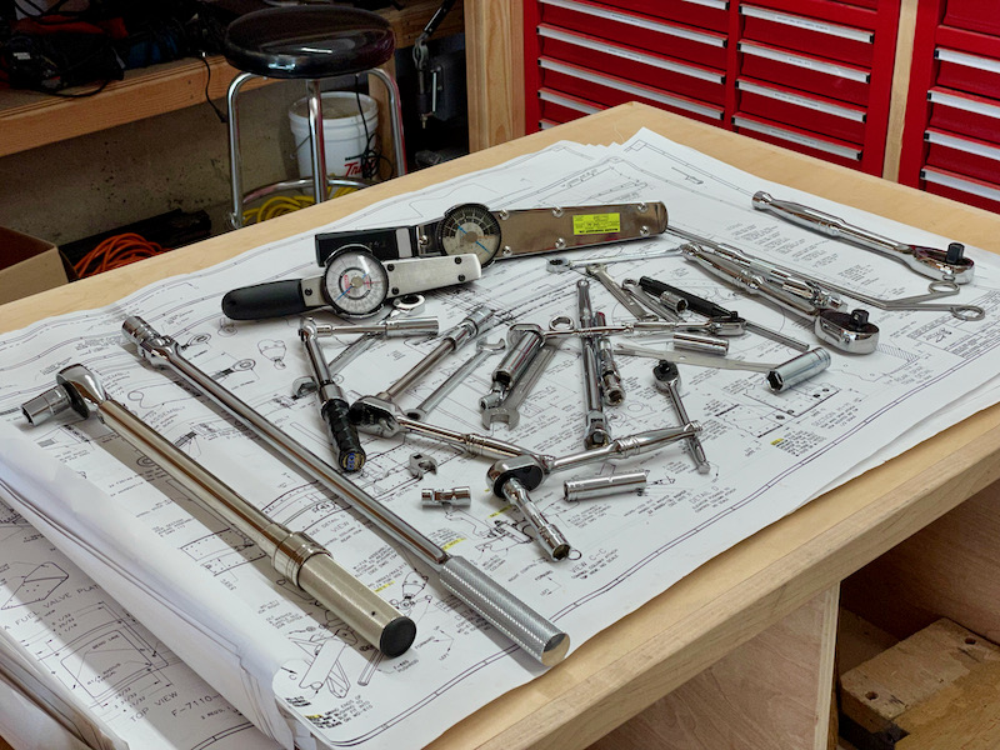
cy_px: 375
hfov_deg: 36.8
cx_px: 500
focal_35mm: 52
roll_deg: +1.3
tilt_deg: -28.4
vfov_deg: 28.0
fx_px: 1502
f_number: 2
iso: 64
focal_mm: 6
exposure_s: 1/120
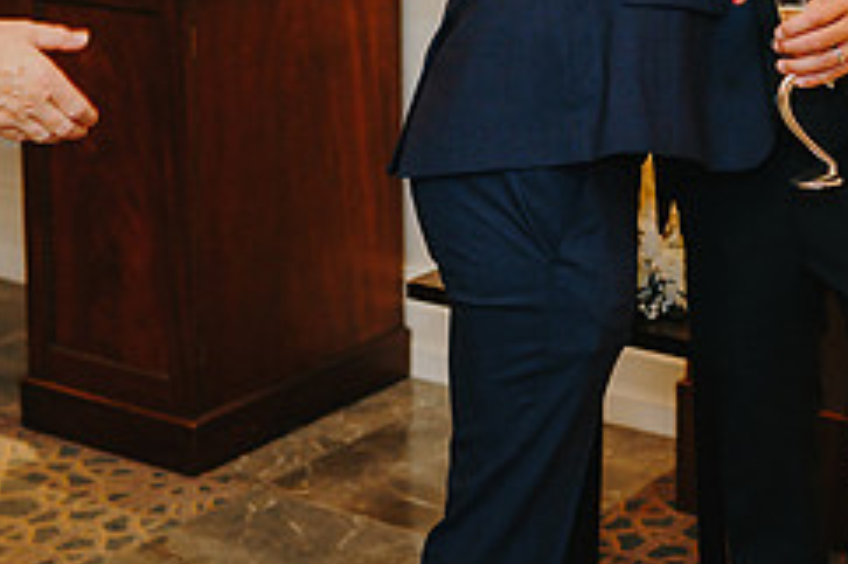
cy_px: -68
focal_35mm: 84
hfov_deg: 23.8
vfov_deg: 15.8
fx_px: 1977
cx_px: 708
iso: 640
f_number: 2.2
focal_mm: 35
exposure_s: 1/200
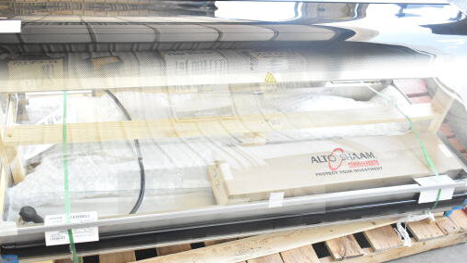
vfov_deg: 31.2
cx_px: 221
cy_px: 140
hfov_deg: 52.8
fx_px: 471
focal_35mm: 38
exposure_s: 1/80
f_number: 4.5
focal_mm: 20
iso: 1600
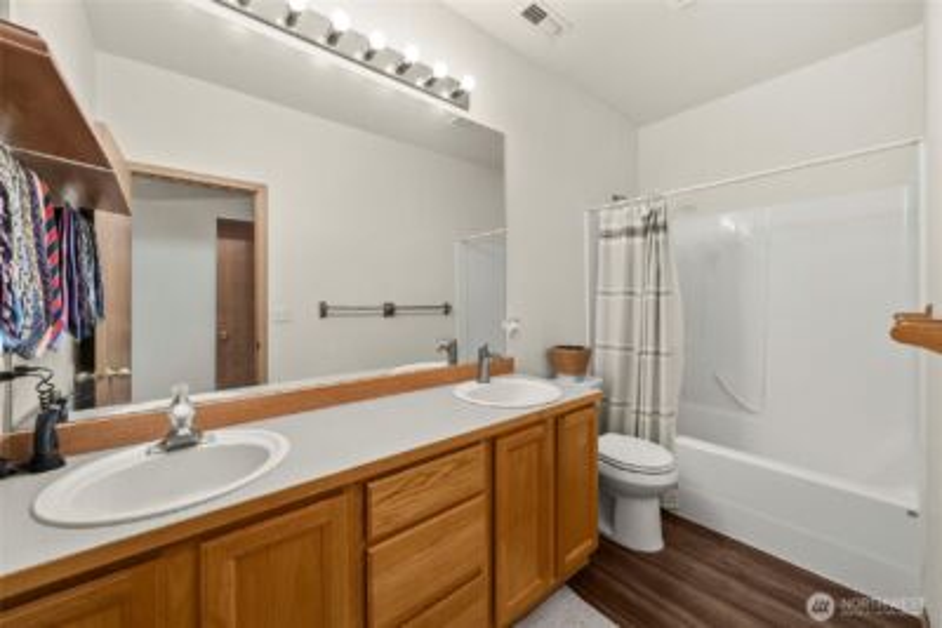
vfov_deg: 85.5
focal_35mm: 13
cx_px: 471
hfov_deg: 108.3
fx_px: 340
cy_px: 314
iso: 1000
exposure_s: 1/10
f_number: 7.1
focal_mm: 13
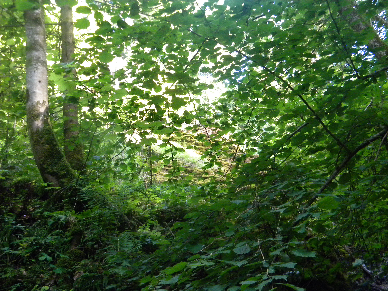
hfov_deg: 40.4
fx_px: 527
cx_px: 194
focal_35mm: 47
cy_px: 146
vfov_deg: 30.9
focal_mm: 8.6
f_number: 3.9
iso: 618
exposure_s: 1/140
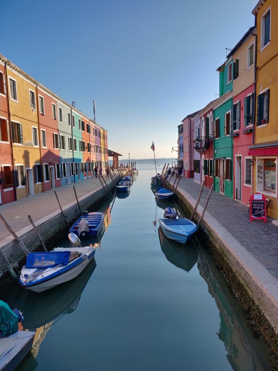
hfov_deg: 54.9
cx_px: 139
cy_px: 186
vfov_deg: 69.4
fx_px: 268
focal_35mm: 25
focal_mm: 4.25
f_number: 1.7
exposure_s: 1/192
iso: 100
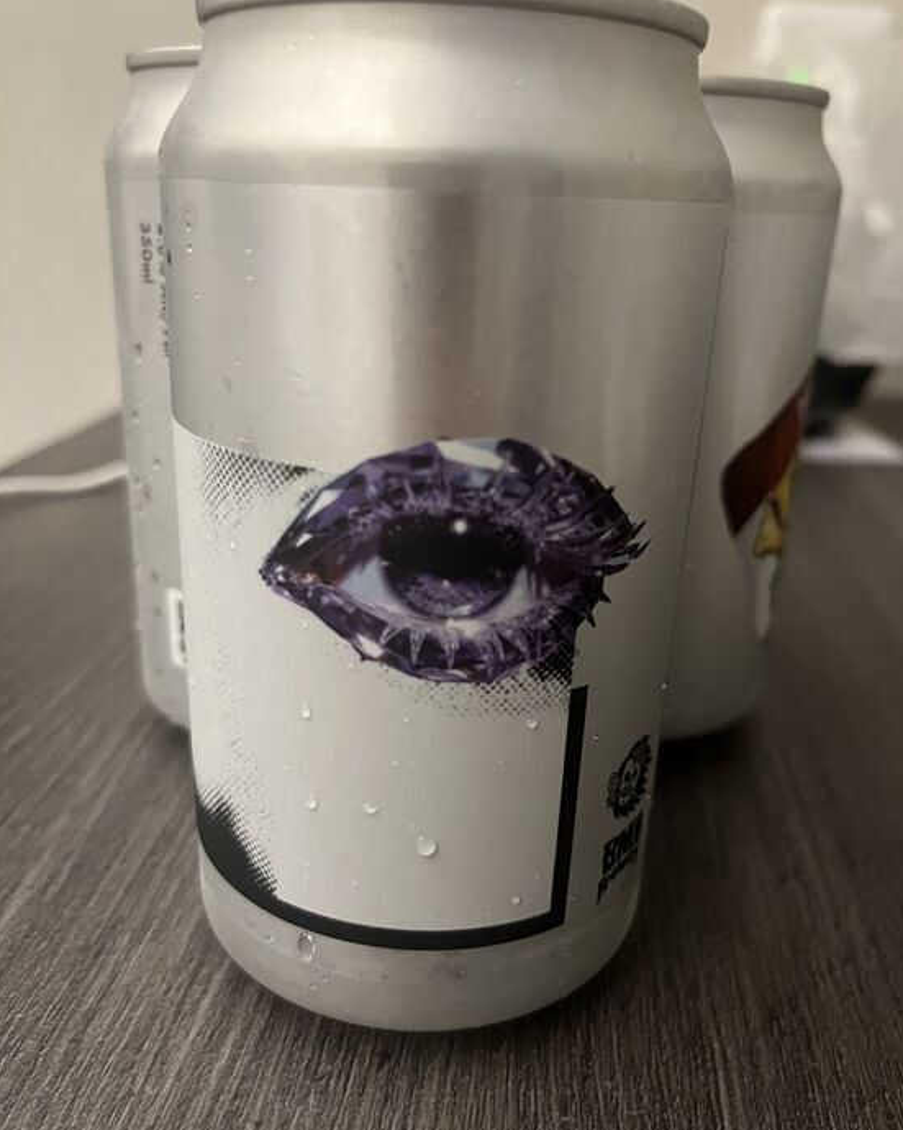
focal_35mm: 28
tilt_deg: -21.3
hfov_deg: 51.5
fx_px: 936
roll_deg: -2.5
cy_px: 558
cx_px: 462
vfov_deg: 62.2
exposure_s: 1/40
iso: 500
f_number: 1.6
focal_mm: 5.1
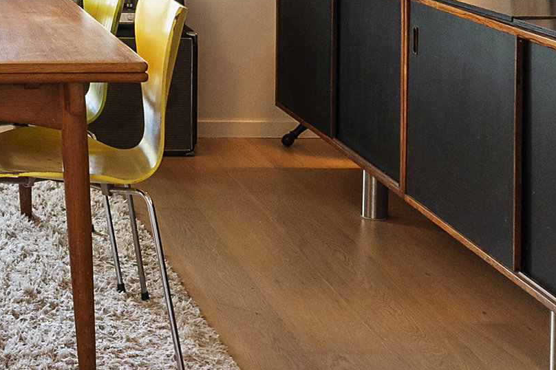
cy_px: -135
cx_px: -72
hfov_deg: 24.1
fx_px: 1204
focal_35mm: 78
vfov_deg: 16.4
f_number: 8
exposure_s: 1/13
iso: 200
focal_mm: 14
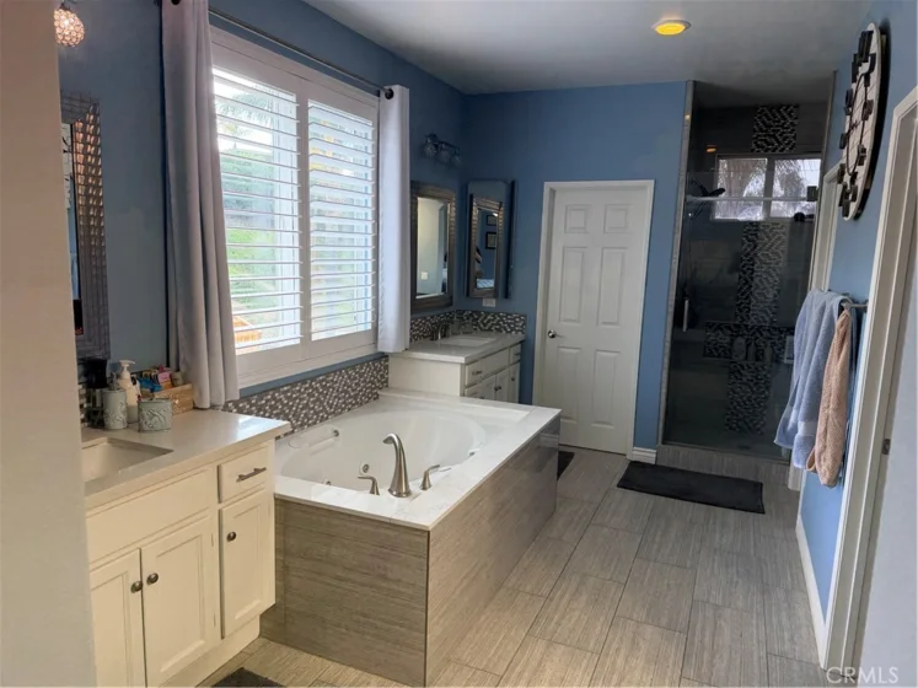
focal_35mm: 24
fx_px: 636
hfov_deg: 71.6
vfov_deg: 56.8
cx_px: 459
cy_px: 344
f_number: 1.78
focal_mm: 6.76
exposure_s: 1/180
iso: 160
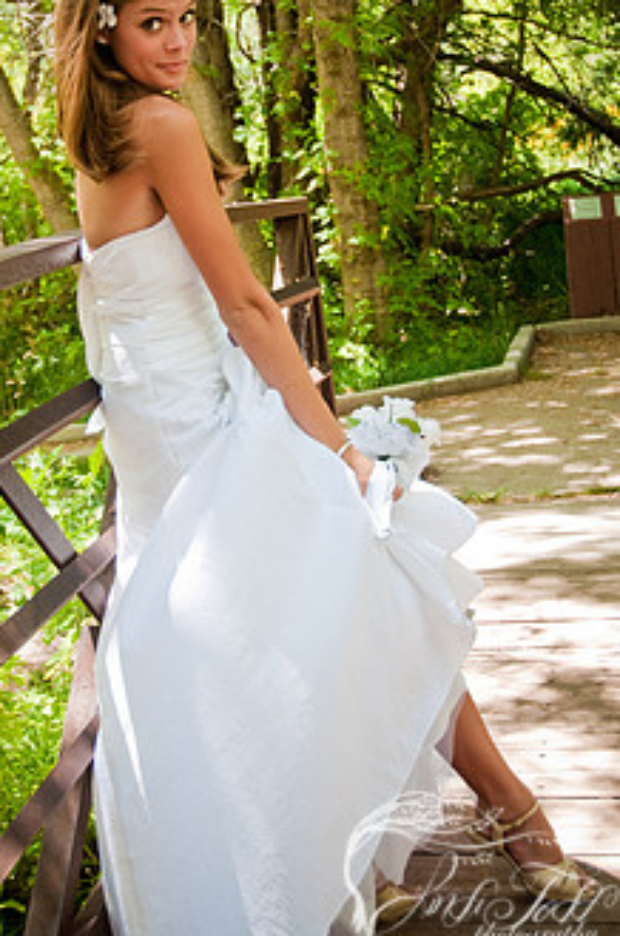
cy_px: 353
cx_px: 243
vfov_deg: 31.5
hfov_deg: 21.2
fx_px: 1652
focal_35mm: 64
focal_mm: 31
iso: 400
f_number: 4
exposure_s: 1/100
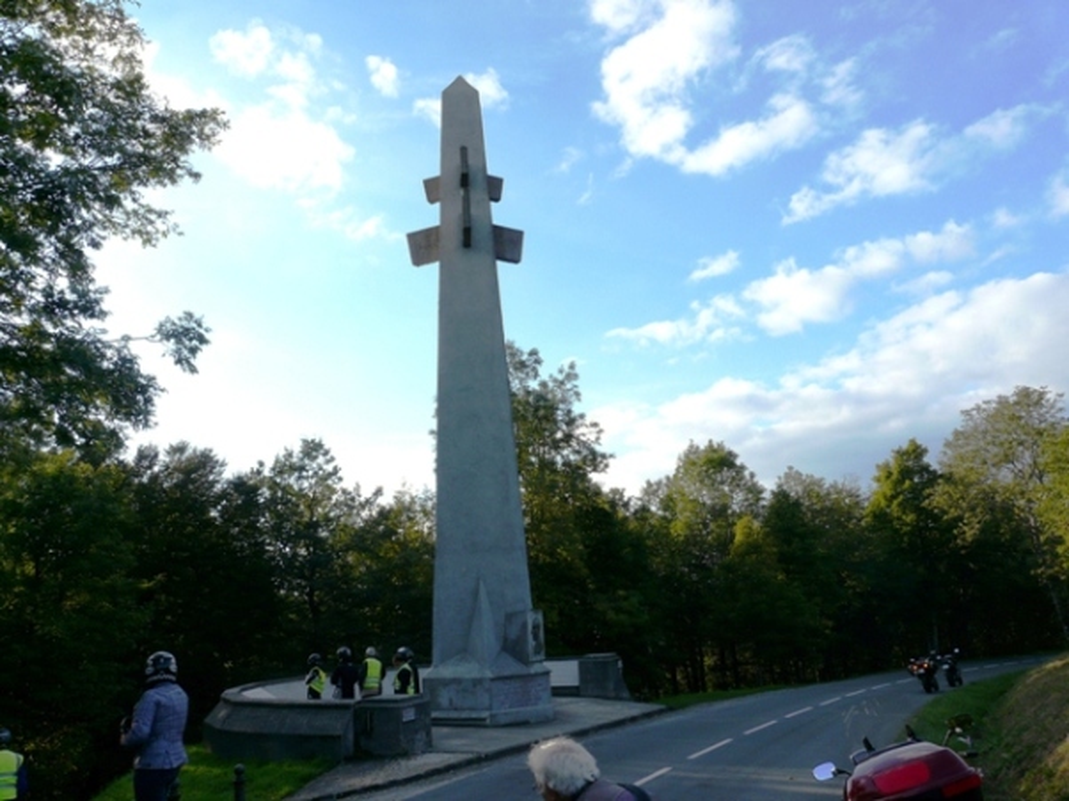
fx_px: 864
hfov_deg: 63.5
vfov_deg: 49.7
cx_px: 534
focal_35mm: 28
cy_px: 400
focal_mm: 4.6
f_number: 5.6
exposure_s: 1/200
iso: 100
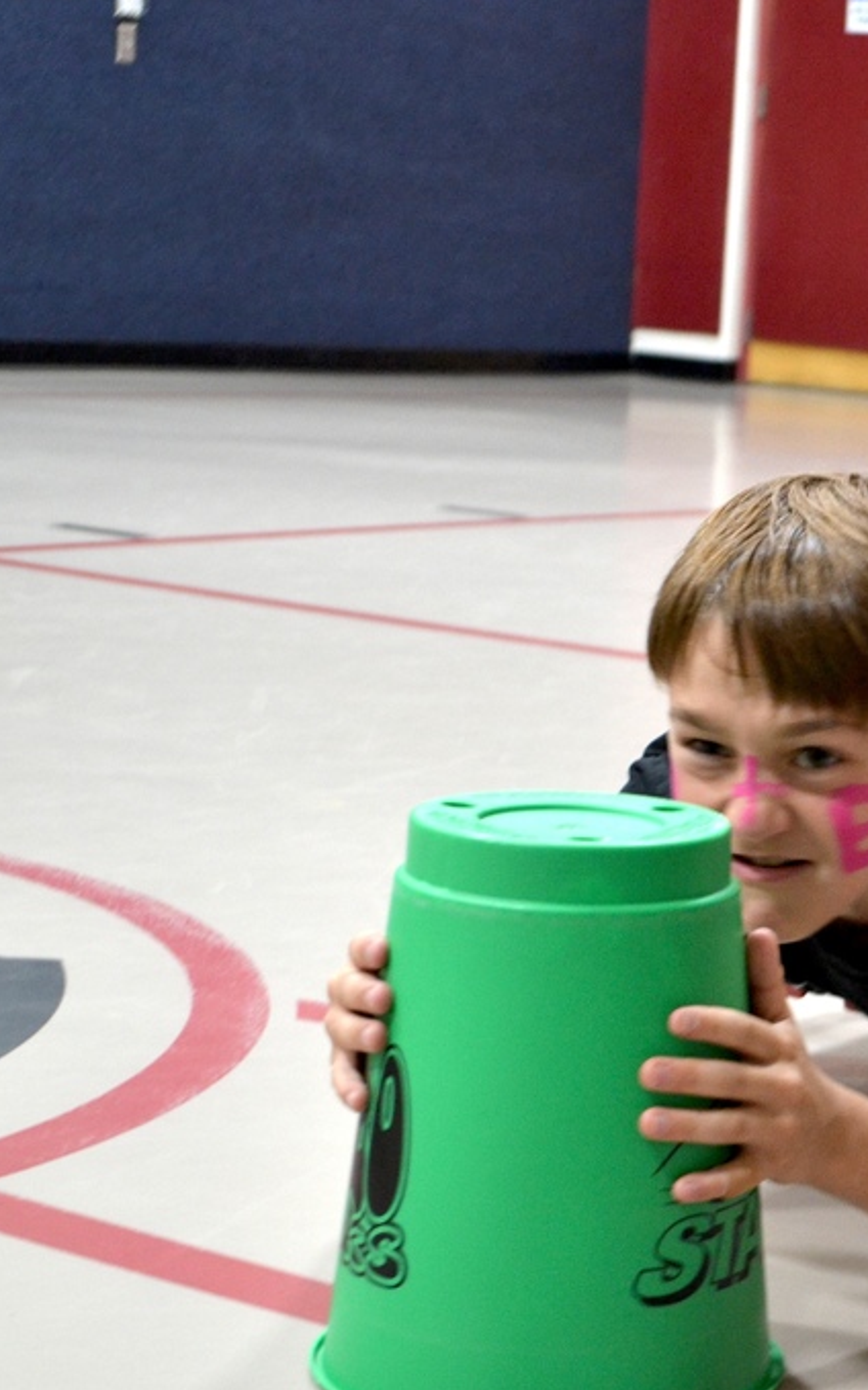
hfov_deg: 15.3
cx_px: 972
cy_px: 697
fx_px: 3143
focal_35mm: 83
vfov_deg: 24.9
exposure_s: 1/15
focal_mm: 36
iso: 800
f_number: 5
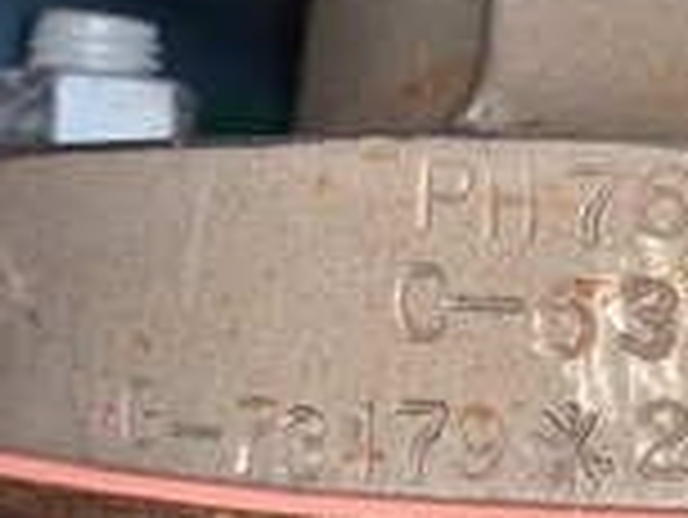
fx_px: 1353
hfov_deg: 27.0
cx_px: 684
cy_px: 356
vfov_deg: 21.5
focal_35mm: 68
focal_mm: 4.25
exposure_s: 1/8
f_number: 1.8
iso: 25
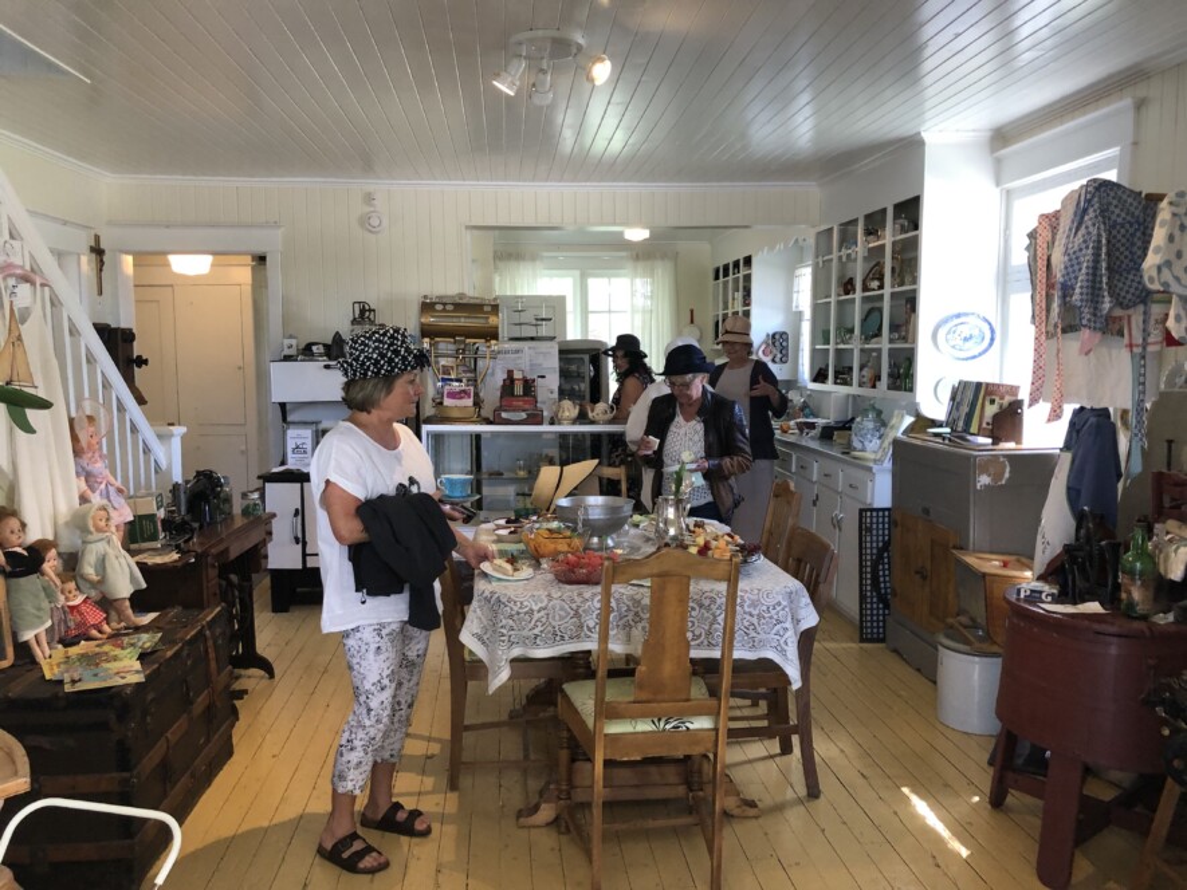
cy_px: 445
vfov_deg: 49.8
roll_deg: -0.9
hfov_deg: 63.4
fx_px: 960
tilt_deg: -6.3
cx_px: 594
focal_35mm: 28
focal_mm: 3.99
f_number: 1.8
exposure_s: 1/30
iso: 40
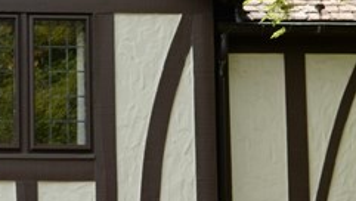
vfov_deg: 7.4
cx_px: -72
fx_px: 1559
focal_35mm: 165
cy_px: 154
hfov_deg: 12.7
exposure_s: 1/250
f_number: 8
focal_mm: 35
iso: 200
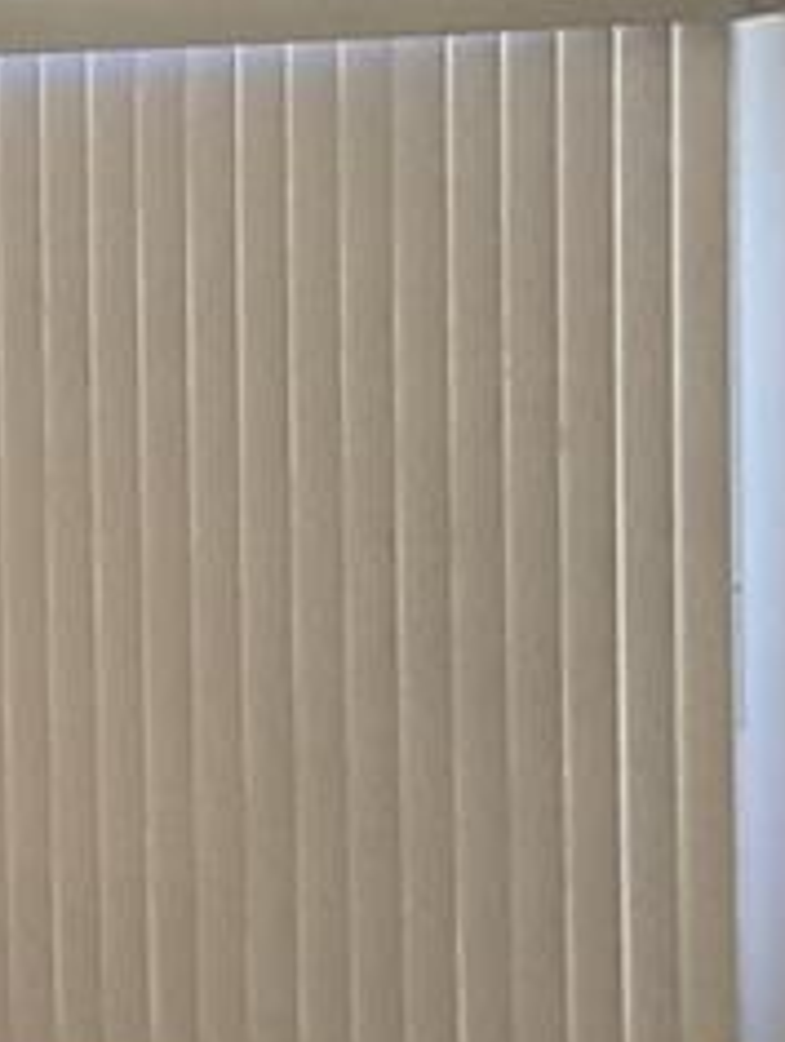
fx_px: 4764
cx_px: -514
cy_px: 492
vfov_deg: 12.5
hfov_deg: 9.1
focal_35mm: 158
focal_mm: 3.3
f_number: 2.4
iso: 400
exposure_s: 1/40
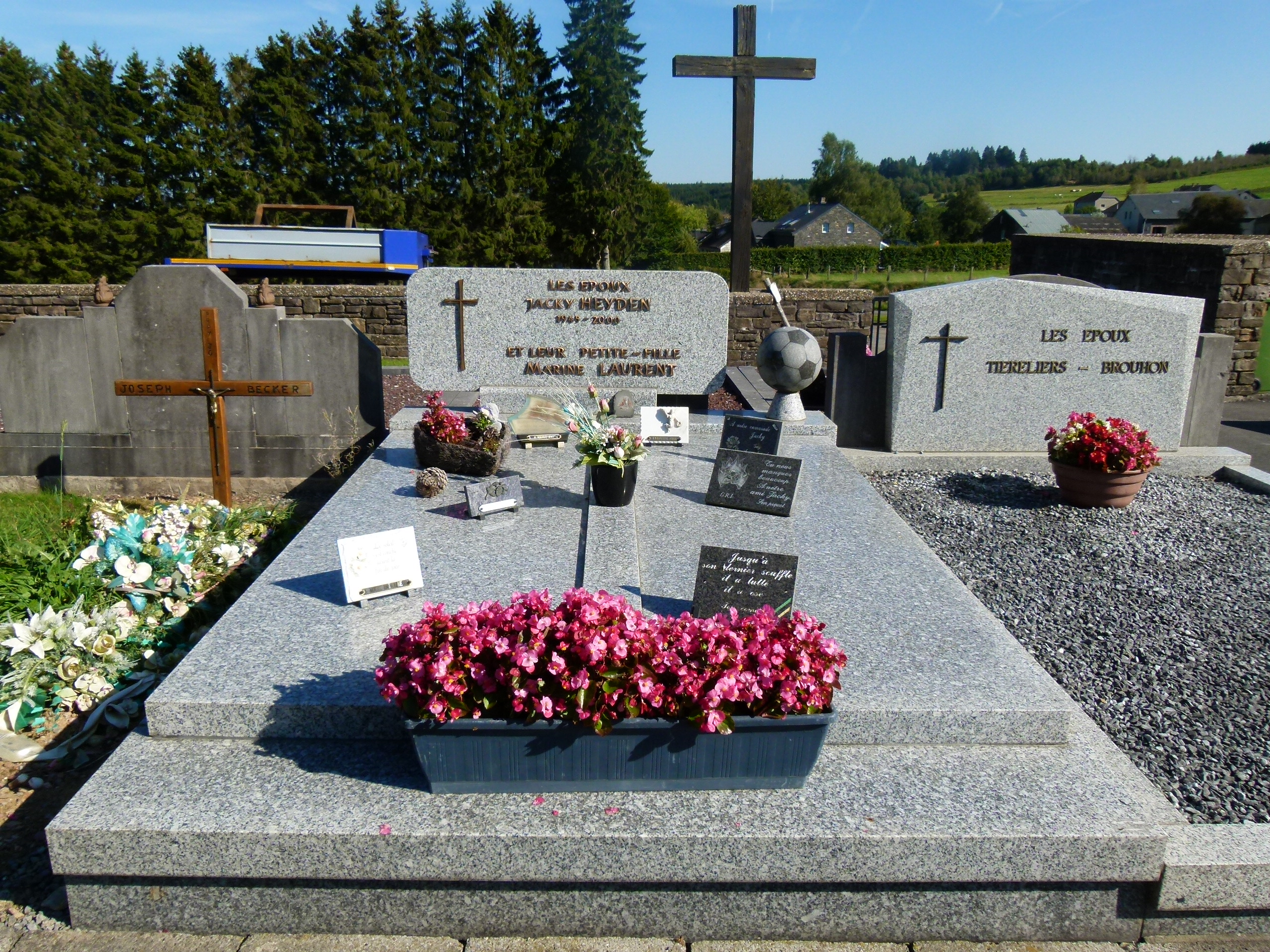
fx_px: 917
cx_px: 635
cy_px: 476
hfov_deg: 69.4
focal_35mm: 25
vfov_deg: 54.9
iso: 100
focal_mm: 4.6
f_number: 4
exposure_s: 1/800
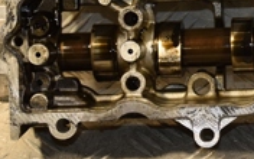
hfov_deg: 9.7
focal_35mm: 211
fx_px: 1461
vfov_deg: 6.2
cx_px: 358
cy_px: 1
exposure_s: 1/125
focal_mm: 38
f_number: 5
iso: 800
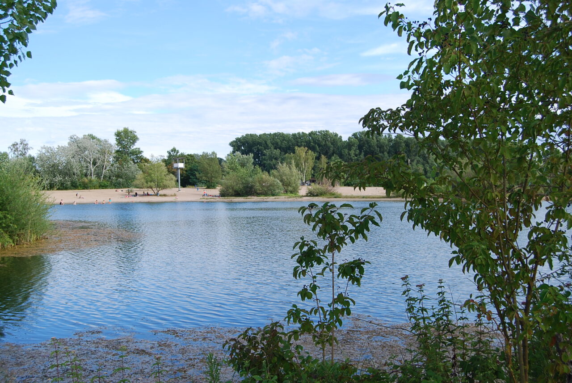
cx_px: 286
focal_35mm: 39
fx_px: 620
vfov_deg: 34.3
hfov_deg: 49.5
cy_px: 192
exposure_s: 1/200
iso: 100
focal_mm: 26
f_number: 7.1
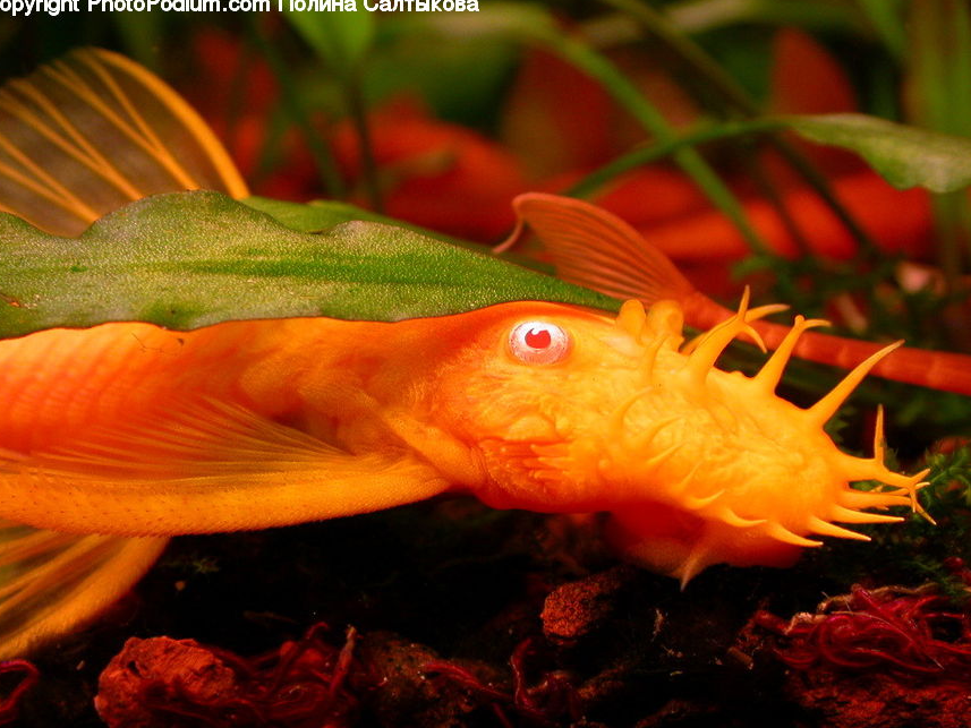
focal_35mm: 63
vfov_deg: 23.3
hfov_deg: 30.7
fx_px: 1767
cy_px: 358
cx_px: 493
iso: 100
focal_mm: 12.4
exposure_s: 1/9.4
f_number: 3.1
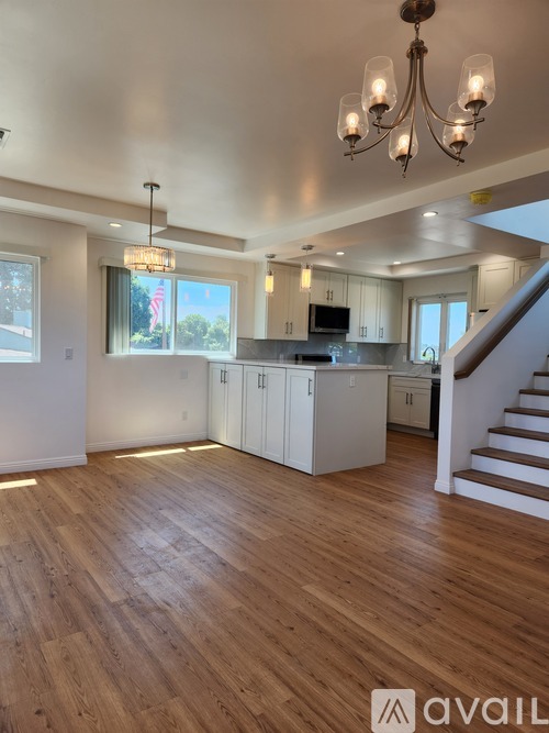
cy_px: 366
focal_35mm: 23
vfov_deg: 73.9
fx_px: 487
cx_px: 274
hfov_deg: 58.9
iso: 20
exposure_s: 1/120
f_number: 1.8
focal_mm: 5.4
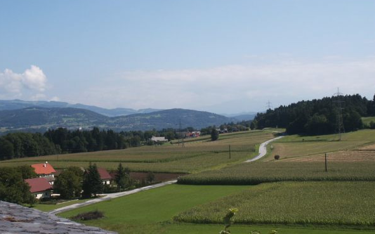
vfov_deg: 23.1
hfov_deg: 36.3
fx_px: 572
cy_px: 134
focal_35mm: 56
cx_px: 188
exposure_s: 1/250
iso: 64
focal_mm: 10.82
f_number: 8
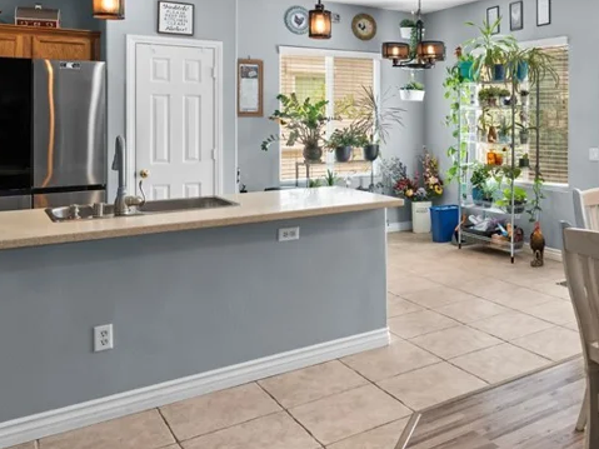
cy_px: 121
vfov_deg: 37.8
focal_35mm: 37
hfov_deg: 45.7
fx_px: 640
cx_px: 533
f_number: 8
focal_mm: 18
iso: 400
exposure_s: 1/20
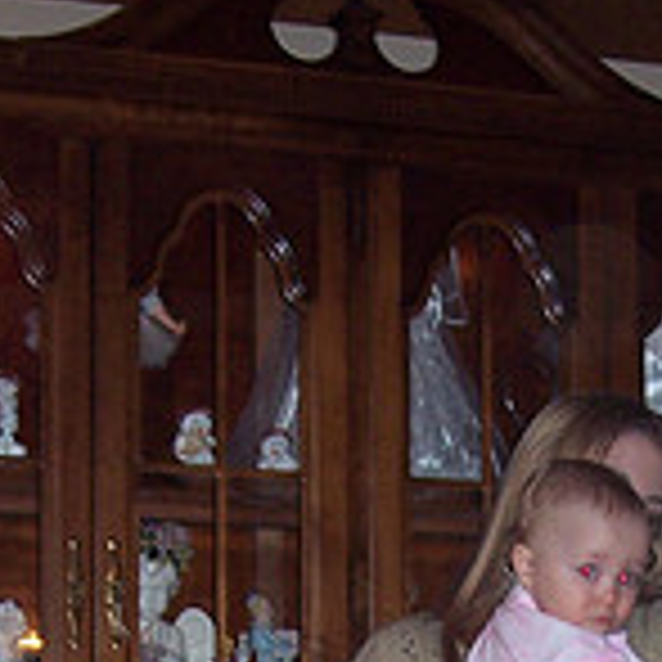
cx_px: 351
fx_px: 2943
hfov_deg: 12.8
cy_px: 952
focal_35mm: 136
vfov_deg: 12.3
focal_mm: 8
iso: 100
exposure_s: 1/60
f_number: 2.8
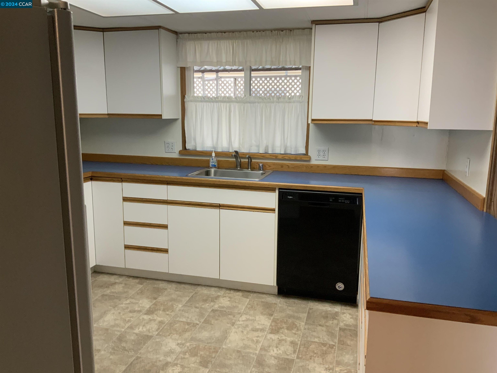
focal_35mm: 29
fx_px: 416
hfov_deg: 61.7
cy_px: 186
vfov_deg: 48.2
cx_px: 248
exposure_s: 1/60
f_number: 1.8
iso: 160
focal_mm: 3
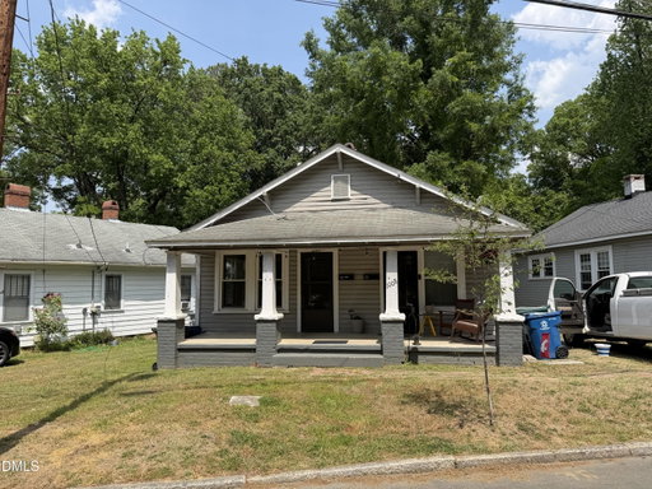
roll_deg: -0.3
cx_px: 326
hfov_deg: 71.6
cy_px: 244
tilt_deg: +8.1
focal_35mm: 24
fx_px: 452
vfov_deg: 56.8
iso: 80
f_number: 1.78
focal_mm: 6.76
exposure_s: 1/3759
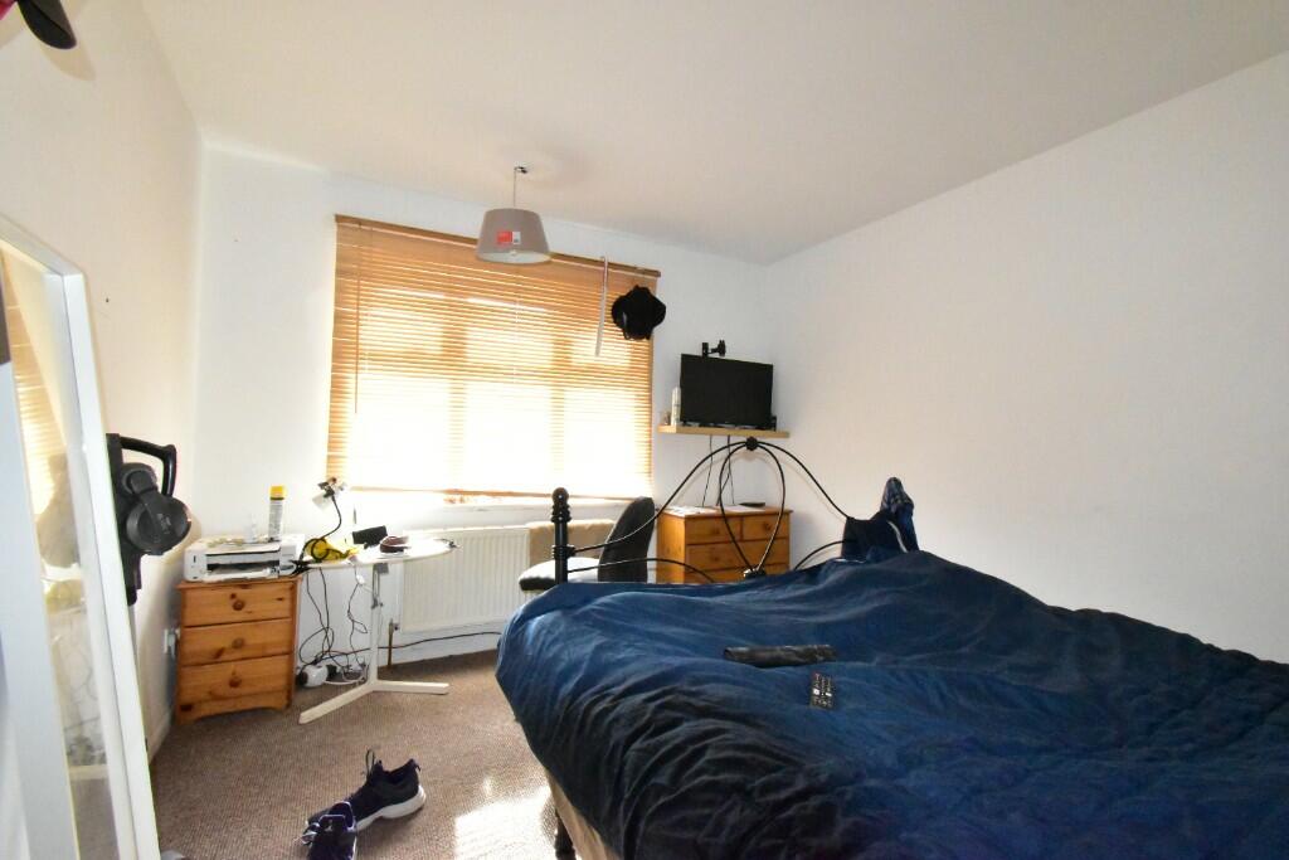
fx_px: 537
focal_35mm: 15
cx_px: 644
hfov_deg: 100.4
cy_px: 430
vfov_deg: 77.3
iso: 12800
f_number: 14
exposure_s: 1/200
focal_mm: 10
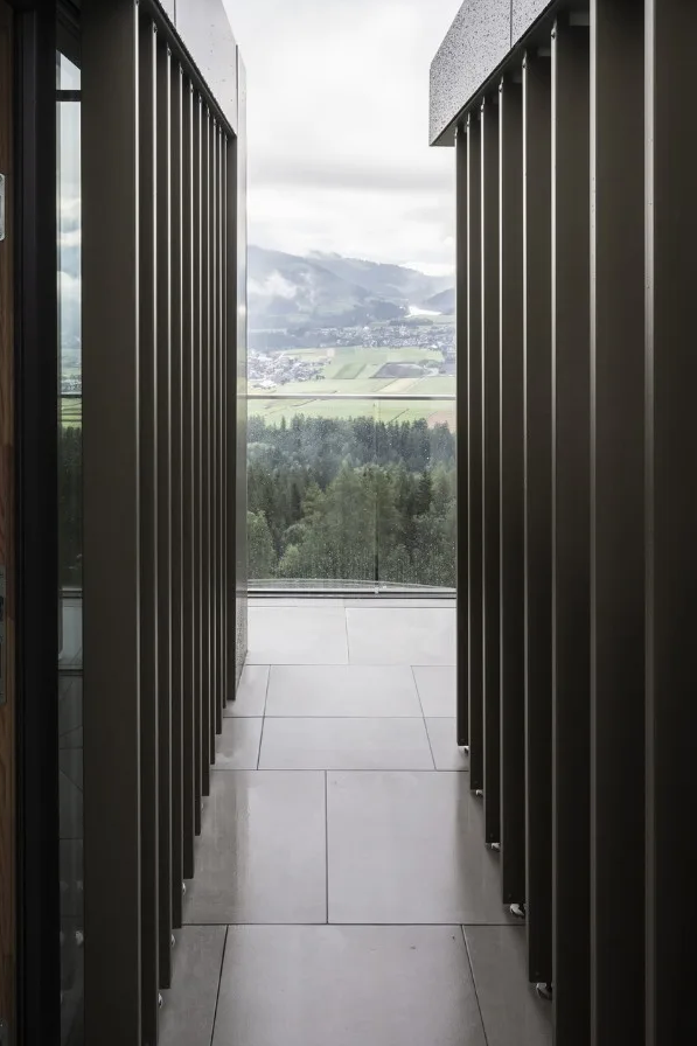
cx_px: 388
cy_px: 318
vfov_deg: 68.7
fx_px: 726
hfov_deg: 51.2
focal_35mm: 25
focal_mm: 14
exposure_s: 1/160
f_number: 6.3
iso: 250
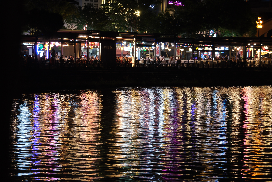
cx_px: 136
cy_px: 91
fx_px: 1534
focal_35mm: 203
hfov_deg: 10.1
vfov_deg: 6.8
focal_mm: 135
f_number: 5.6
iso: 200
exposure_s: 1/3
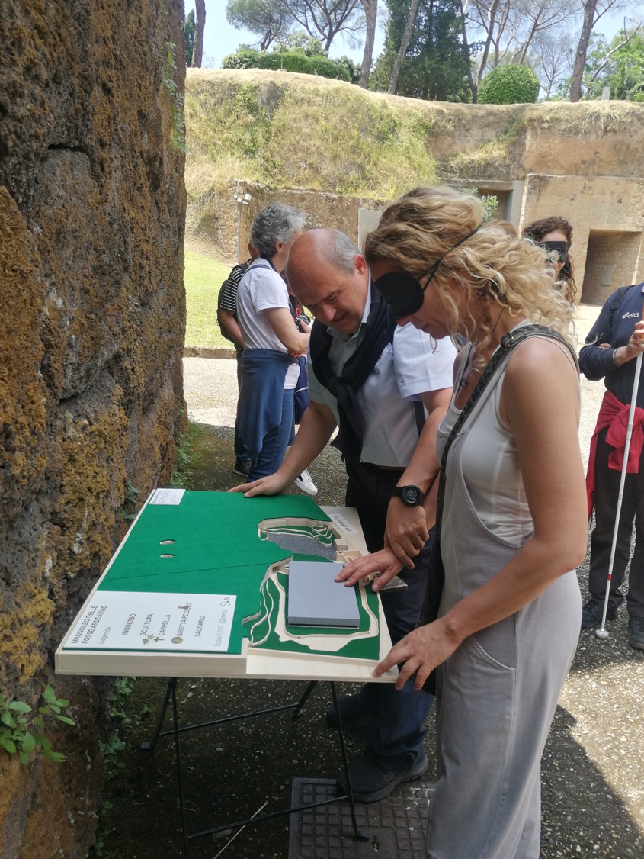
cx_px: 322
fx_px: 669
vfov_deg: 65.3
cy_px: 430
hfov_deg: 51.4
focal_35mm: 27
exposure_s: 1/432
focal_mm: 3.95
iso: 50
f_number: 1.8
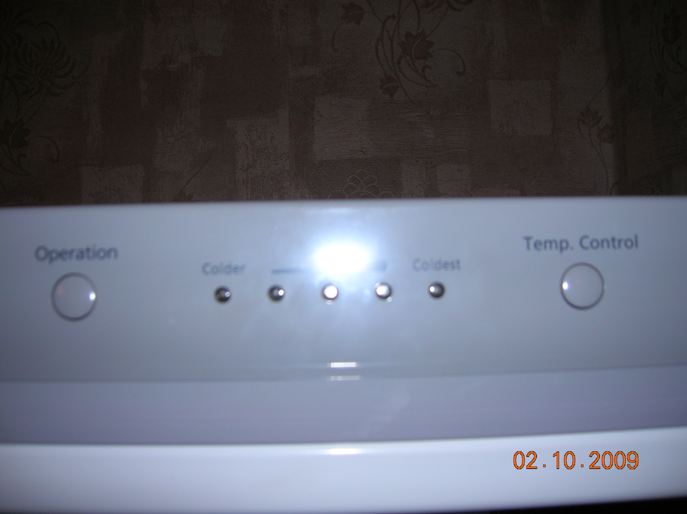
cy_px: 257
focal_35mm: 34
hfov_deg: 54.0
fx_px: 674
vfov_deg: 41.7
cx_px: 344
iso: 50
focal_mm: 5.7
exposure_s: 1/60.1
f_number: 2.9
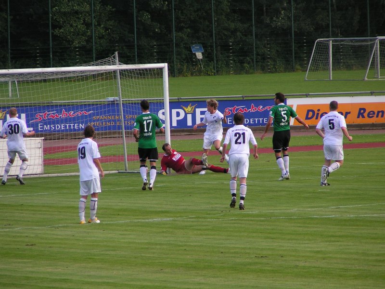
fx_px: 4226
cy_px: 144
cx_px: 192
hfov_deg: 5.2
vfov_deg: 3.9
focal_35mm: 380
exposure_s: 1/400
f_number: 3.5
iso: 80
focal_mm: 58
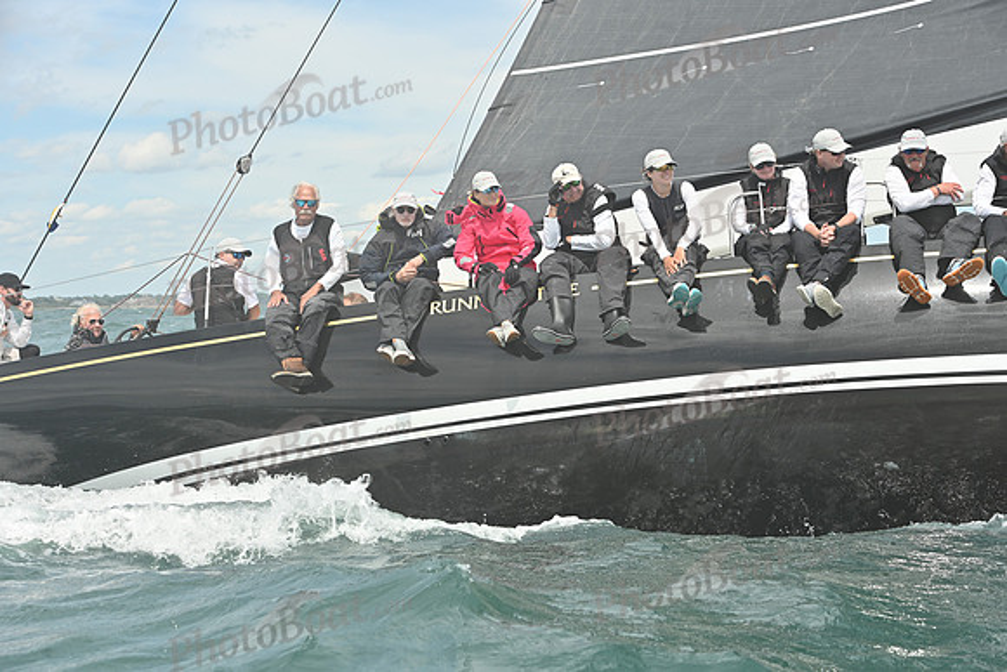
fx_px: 1958
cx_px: 504
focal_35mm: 70
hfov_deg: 28.8
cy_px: 336
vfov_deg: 19.5
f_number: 8
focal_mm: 70
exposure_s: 1/1250
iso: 320
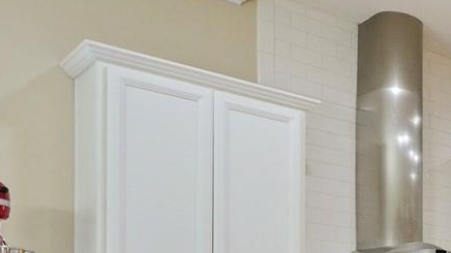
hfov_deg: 28.0
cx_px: 639
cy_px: 331
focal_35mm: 56
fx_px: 670
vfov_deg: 19.7
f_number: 4
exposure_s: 1/60
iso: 2000
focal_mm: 7
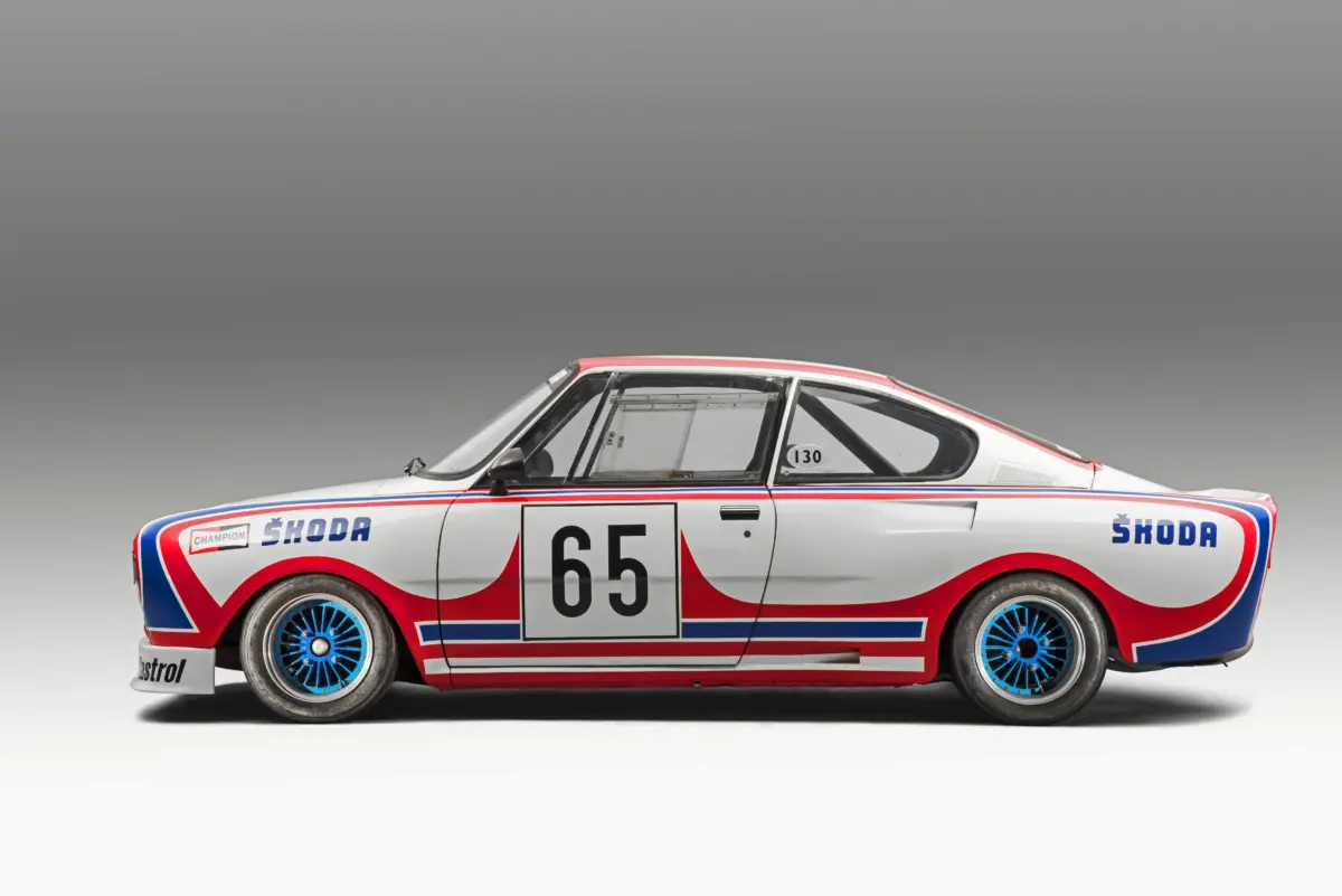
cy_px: 448
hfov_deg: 32.4
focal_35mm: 62
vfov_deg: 21.9
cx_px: 671
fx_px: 2312
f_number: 16
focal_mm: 62
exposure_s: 2
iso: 100
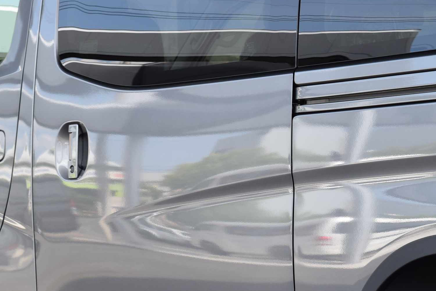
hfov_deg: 13.7
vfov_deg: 9.1
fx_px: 1818
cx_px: 263
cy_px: 283
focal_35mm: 150
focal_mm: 50
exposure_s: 1/250
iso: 400
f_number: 8
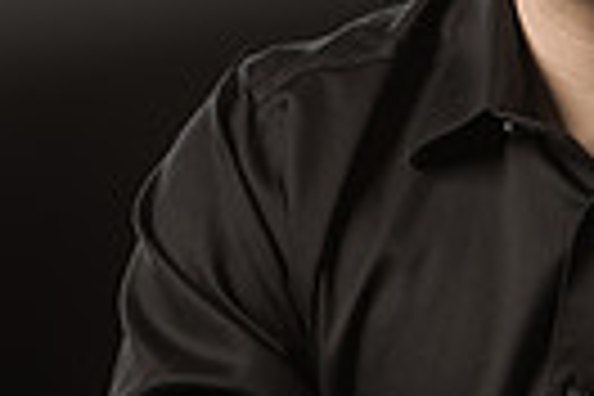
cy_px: 252
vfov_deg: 3.8
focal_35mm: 359
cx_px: 639
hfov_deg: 5.7
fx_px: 5923
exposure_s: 1/250
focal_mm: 105
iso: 100
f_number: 5
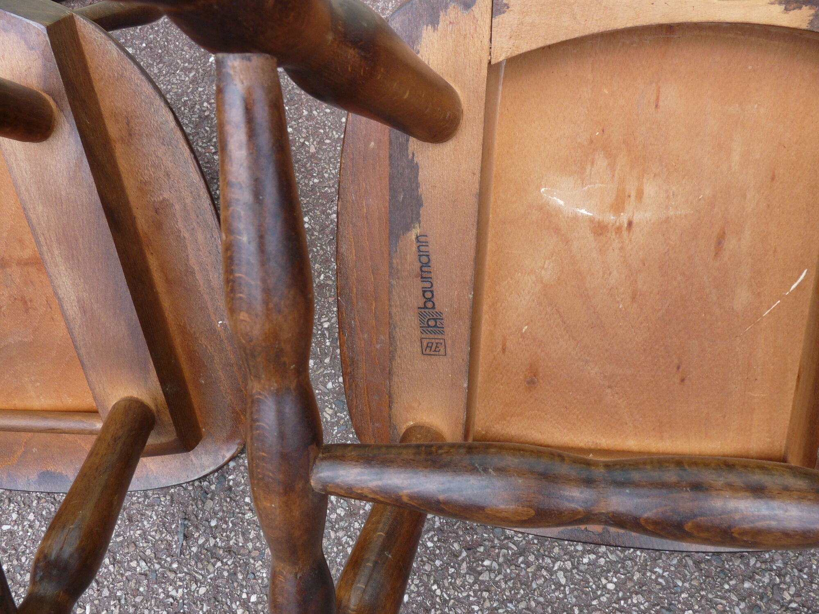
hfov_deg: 65.3
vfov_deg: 51.4
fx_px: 639
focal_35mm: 27
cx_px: 410
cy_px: 307
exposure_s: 1/160
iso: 100
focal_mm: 4.8
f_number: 4
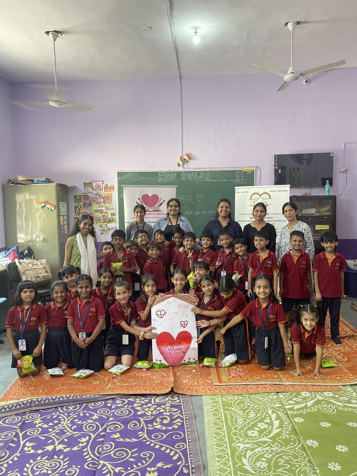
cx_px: 178
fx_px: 358
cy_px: 238
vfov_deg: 67.3
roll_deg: +0.8
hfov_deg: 53.1
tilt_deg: -4.6
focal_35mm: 26
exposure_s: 1/50
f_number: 1.6
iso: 125
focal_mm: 5.1
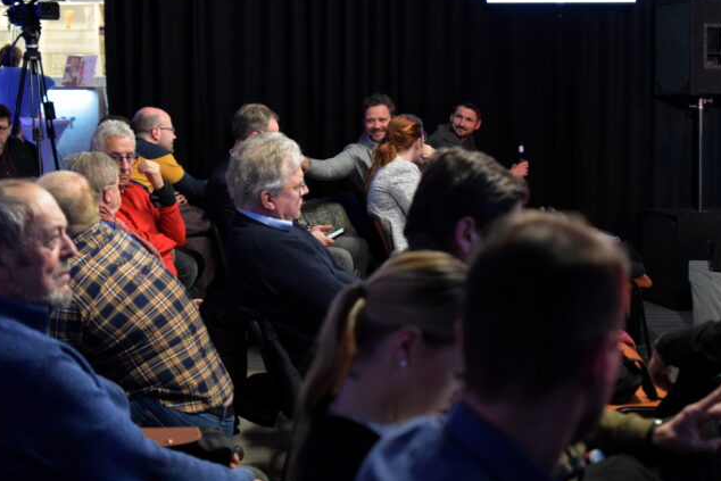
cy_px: 204
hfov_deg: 31.6
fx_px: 1274
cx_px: 316
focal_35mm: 64
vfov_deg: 21.4
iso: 3200
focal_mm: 35
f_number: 2.8
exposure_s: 1/50
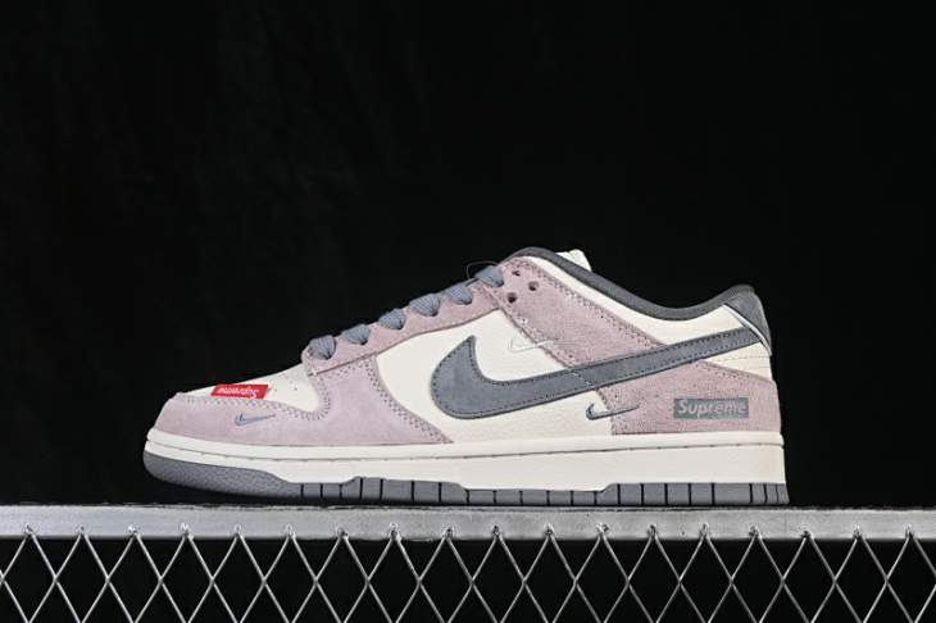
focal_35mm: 75
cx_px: 468
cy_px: 312
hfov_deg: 27.0
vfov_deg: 18.2
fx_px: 1949
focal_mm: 50
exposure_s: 1/80
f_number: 8
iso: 160
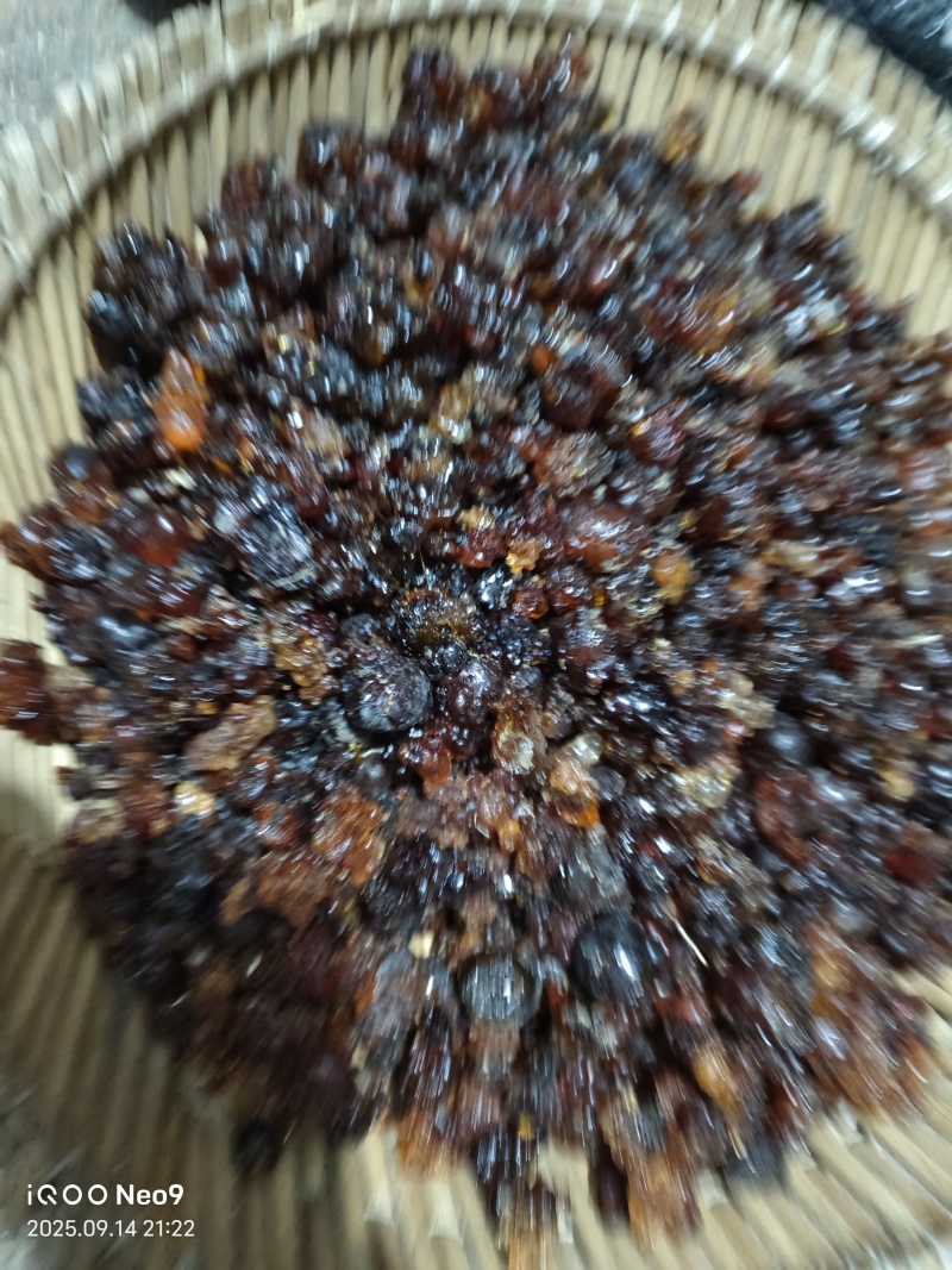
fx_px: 844
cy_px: 635
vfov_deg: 73.9
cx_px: 476
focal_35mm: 23
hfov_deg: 58.9
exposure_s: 1/16.7
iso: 3411
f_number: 1.88
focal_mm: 5.56
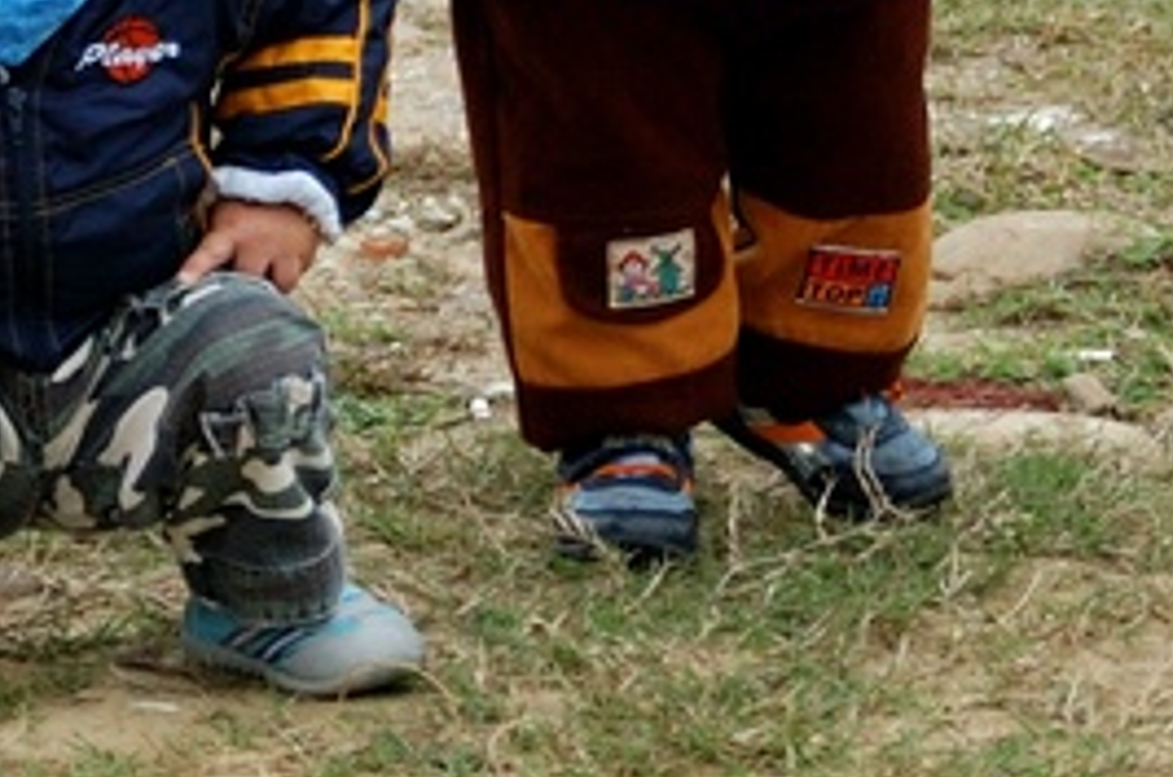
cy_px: -165
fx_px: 8619
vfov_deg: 5.1
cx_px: -9
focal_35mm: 265
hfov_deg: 7.7
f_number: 2.8
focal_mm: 46
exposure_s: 1/1250
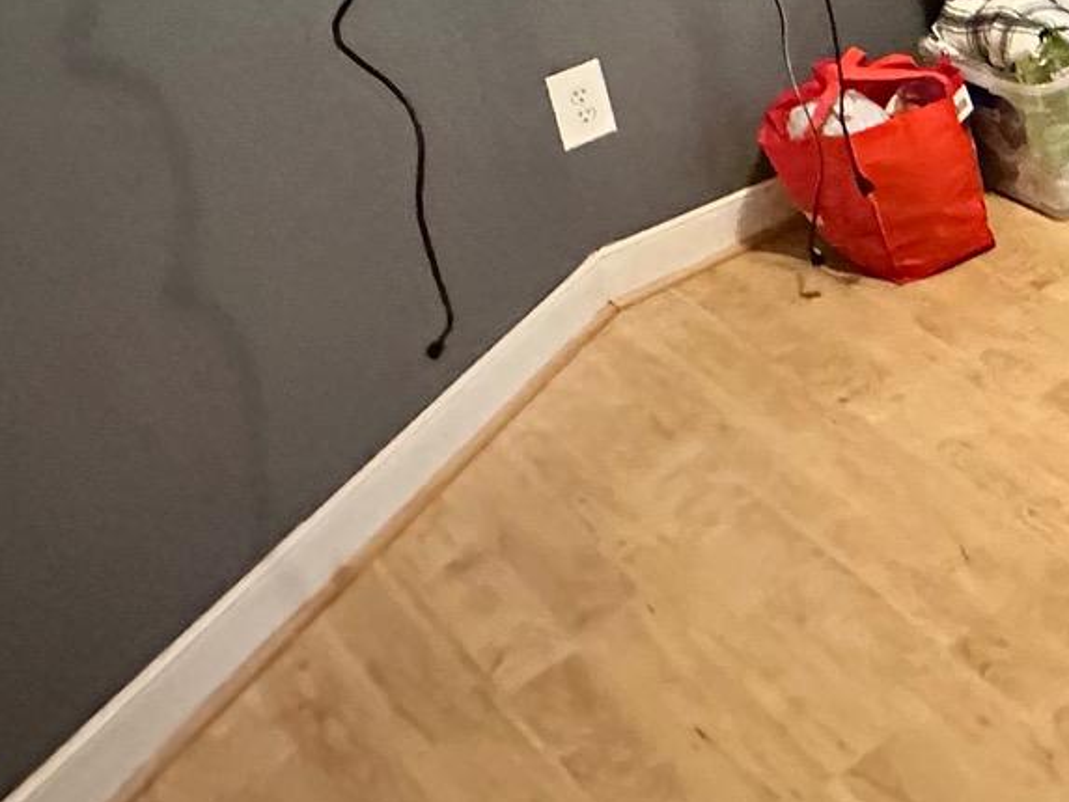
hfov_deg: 29.1
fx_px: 1544
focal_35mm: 50
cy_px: -82
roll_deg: +1.6
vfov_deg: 26.8
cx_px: 1463
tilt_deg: -21.1
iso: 1250
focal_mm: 2.22
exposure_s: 1/30
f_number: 2.2
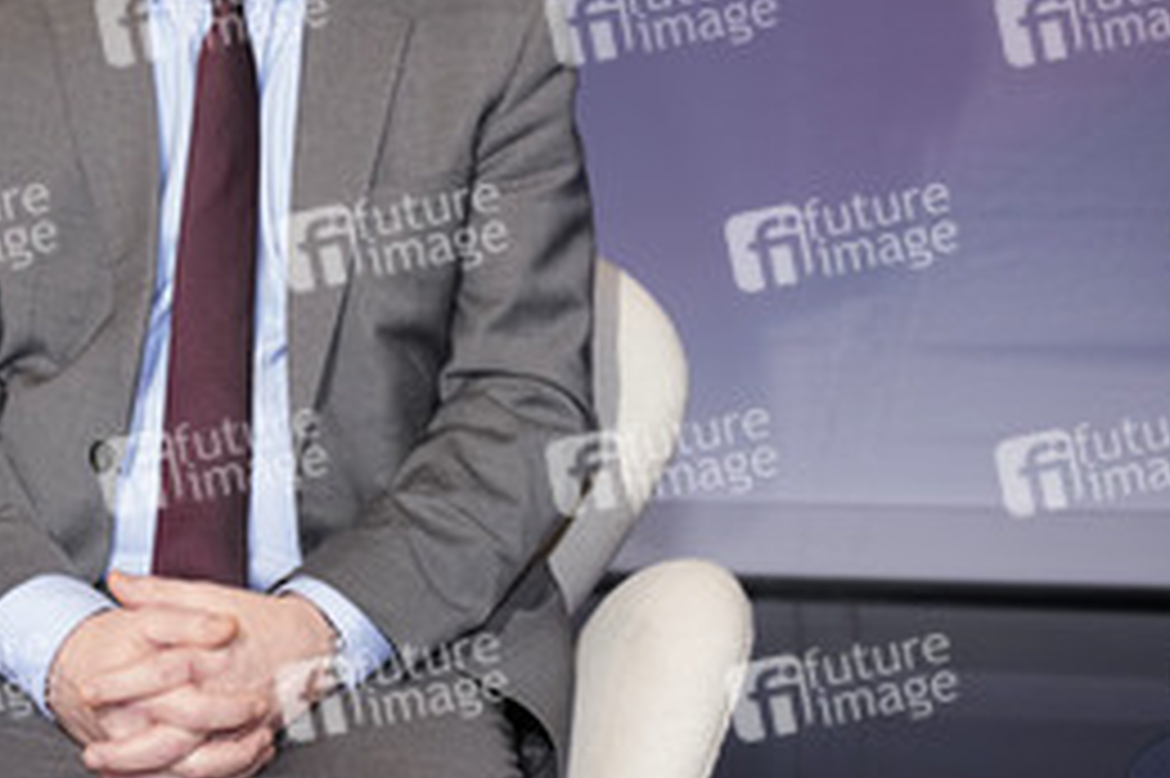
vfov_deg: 15.9
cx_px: 272
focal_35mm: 85
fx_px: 2761
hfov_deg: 23.6
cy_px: 126
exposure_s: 1/125
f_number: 5
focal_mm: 49
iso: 2000
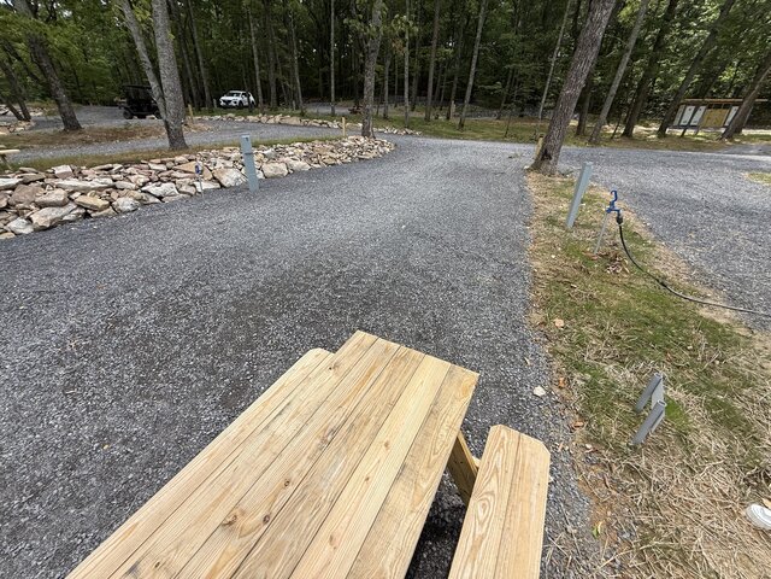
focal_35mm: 14
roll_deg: -2.6
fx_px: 312
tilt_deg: -24.1
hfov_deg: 102.1
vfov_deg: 85.7
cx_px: 386
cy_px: 290
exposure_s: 1/888
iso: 50
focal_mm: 2.22
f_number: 2.2
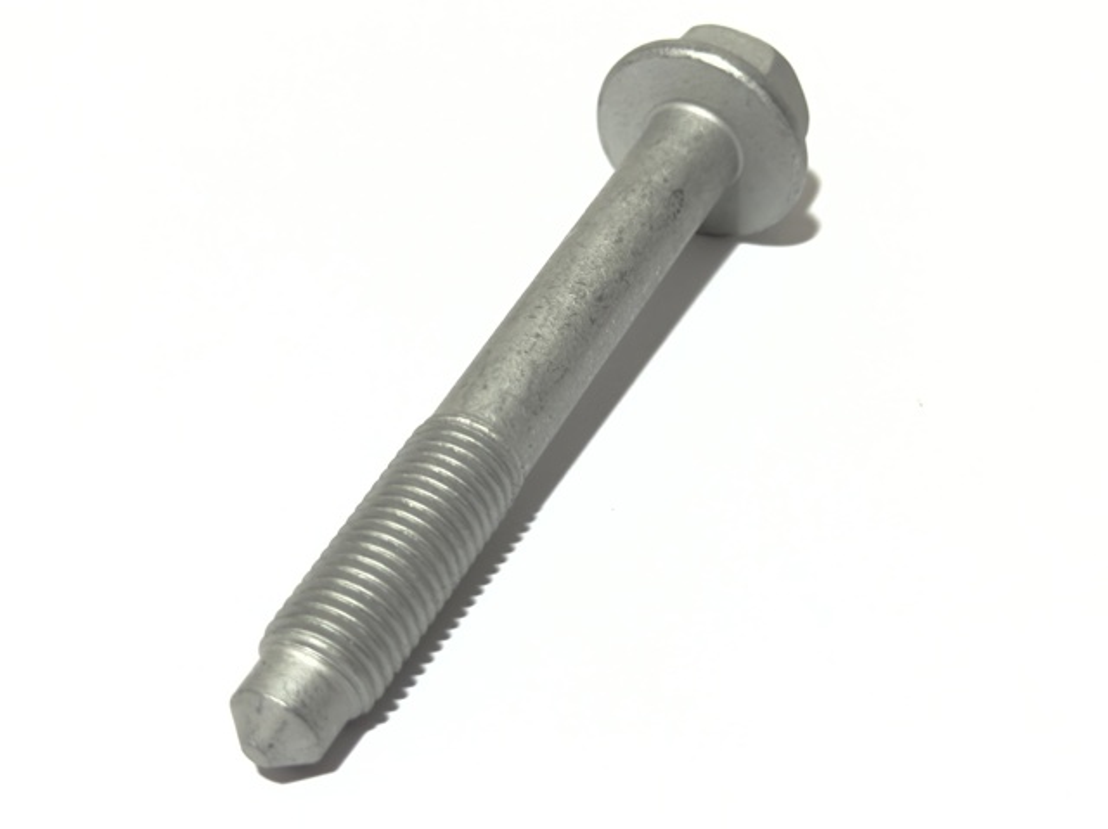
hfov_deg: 52.7
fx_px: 1119
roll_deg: -0.7
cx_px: 554
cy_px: 414
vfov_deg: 40.6
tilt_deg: -38.4
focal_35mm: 35
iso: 80
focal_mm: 6.76
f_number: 1.78
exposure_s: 1/100
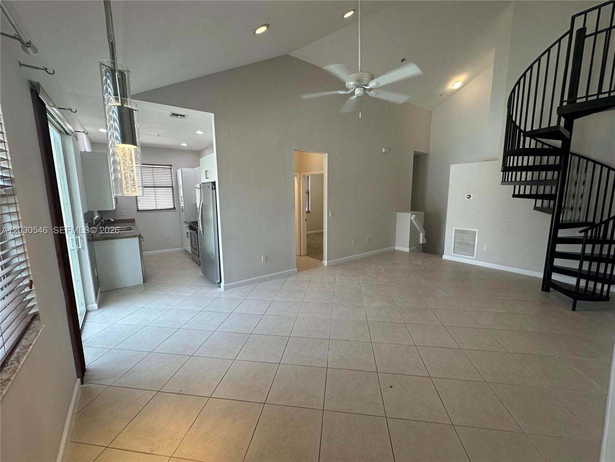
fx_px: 249
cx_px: 308
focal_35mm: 14
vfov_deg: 85.7
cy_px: 231
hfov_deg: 102.1
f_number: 2.2
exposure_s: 1/120
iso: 125
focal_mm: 2.22
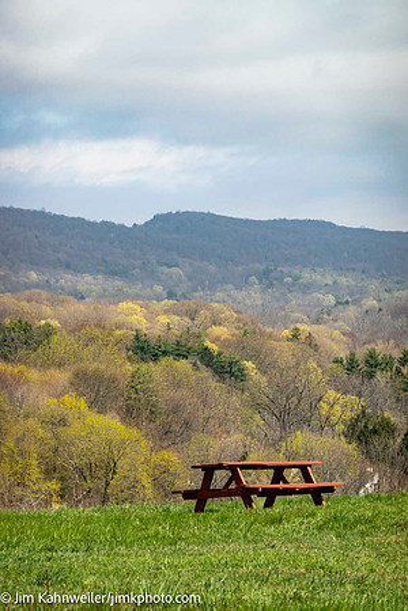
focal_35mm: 200
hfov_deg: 6.9
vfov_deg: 10.3
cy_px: 306
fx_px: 3400
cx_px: 204
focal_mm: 72
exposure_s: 1/400
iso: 100
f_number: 6.3
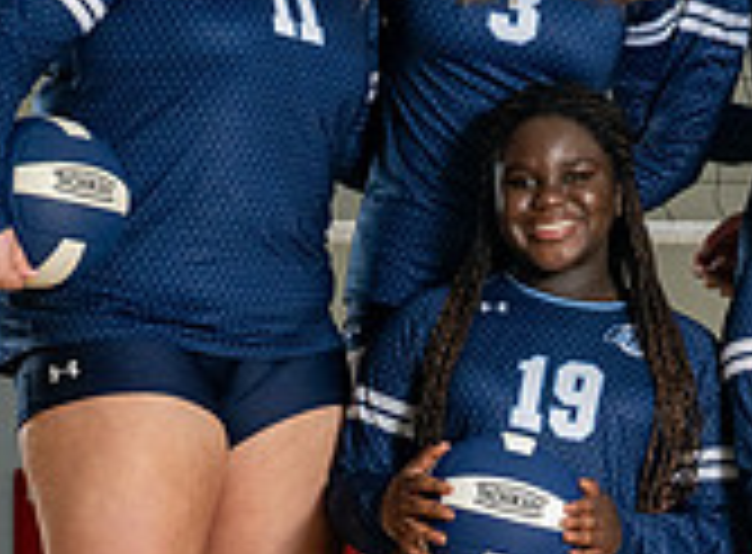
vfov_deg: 4.1
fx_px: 7641
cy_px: 447
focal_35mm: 354
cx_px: 1251
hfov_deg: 5.6
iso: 400
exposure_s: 1/125
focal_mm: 70
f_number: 8
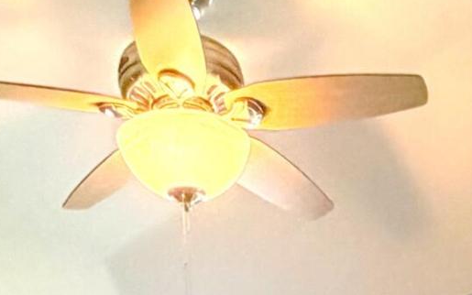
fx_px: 1068
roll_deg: +1.7
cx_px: 390
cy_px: 817
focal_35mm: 83
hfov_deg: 24.5
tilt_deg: -6.5
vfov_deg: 11.4
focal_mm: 2.22
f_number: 2.2
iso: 400
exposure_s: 1/60
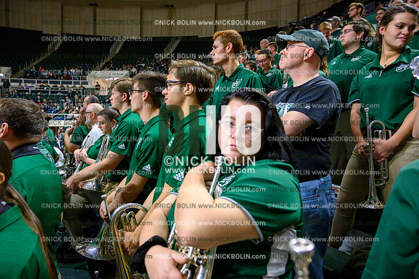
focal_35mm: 24
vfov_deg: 53.2
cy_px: 140
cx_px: 210
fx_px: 279
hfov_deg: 73.7
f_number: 4.5
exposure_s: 1/200
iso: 3200
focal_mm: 24
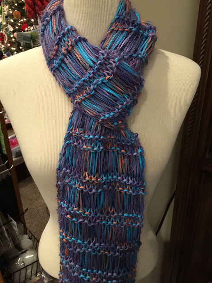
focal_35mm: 29
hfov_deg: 48.2
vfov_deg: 61.7
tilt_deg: -26.1
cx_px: 106
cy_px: 142
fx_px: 237
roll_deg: +1.2
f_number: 2.2
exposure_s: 1/15
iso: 100
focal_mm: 4.15
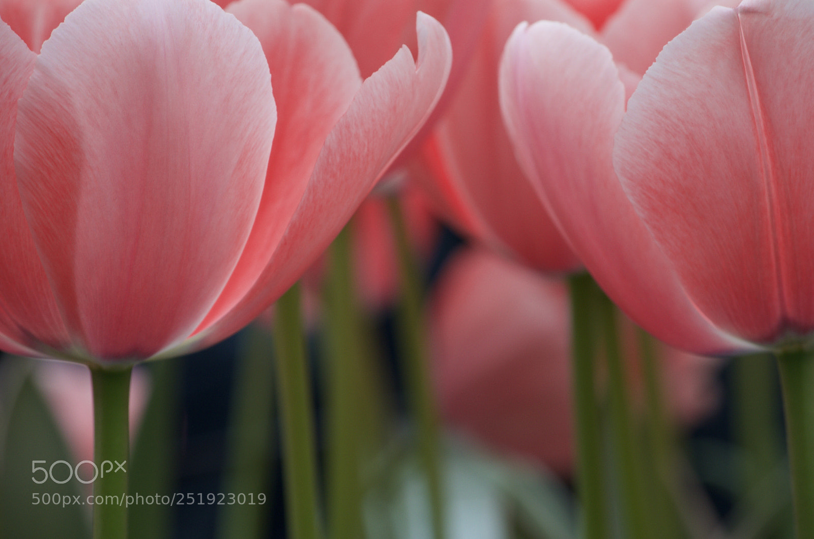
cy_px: 270
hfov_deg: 9.8
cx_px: 407
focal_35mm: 210
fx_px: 4737
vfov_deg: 6.5
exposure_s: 1/60
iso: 250
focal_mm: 140
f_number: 10
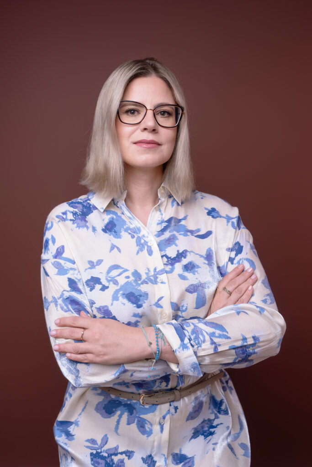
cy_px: 234
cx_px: 156
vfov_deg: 56.1
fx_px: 439
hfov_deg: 39.1
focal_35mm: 34
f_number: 2.8
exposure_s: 1/125
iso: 50
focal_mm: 33.8
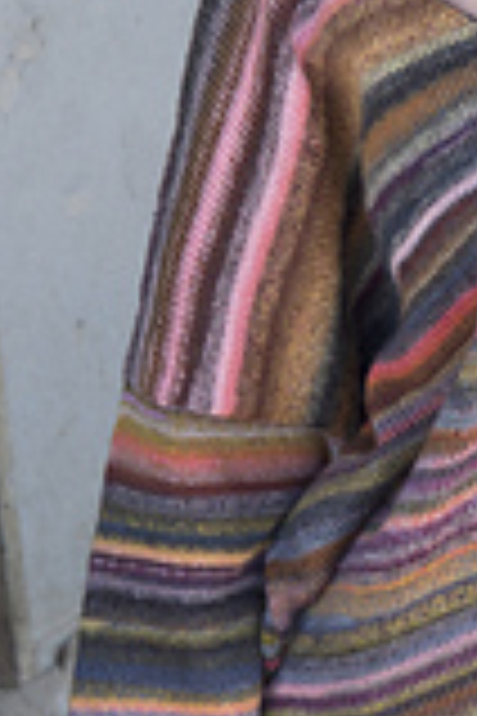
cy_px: 257
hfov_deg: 6.4
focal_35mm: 214
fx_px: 4253
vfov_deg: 9.6
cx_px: 601
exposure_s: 1/125
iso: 800
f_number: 8
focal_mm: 35
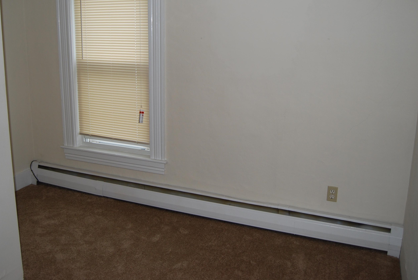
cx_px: 193
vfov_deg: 39.9
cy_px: 110
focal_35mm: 33
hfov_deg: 57.1
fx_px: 384
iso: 200
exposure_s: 1/60
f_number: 3.5
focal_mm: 18
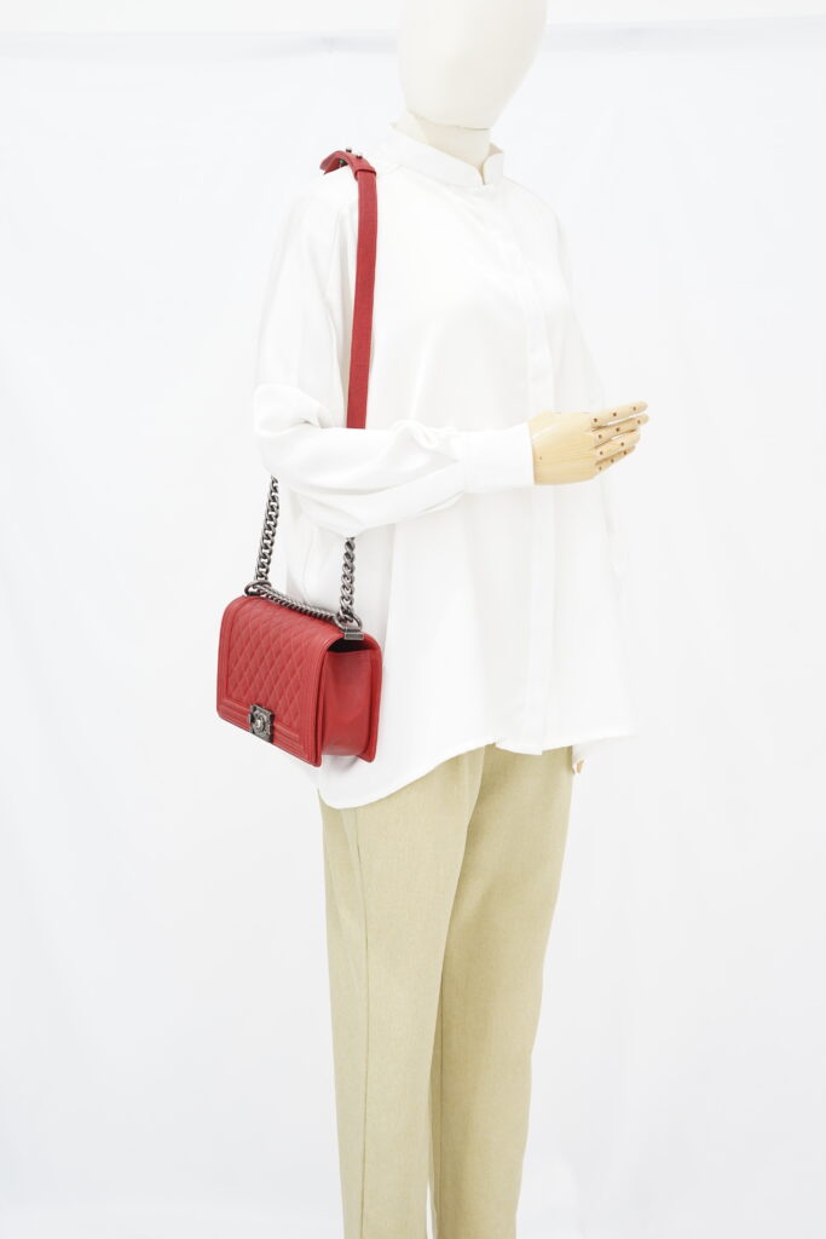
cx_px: 413
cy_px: 620
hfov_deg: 27.0
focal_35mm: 50
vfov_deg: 39.6
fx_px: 1720
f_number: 6.3
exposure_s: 1/6
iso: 640
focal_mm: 50
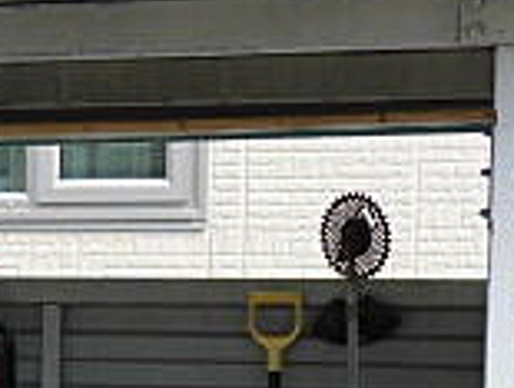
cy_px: 481
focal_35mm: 177
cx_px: -527
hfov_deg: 10.2
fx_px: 2634
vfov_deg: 8.3
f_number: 3.8
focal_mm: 7.72
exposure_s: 1/200
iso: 100
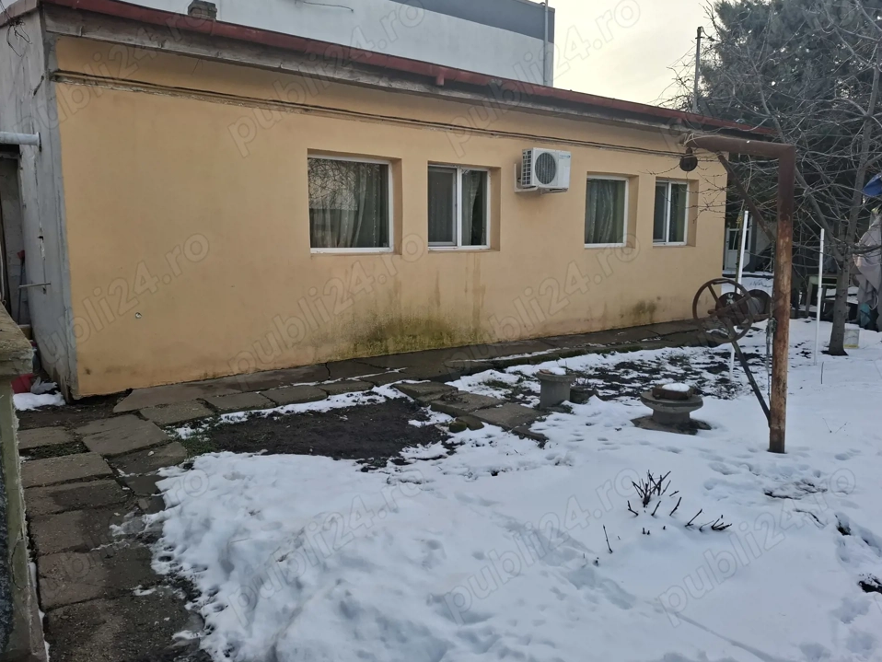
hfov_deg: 71.6
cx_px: 433
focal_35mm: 24
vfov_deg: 56.8
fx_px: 612
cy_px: 323
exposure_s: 1/716
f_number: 1.8
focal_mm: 5.54
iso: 50
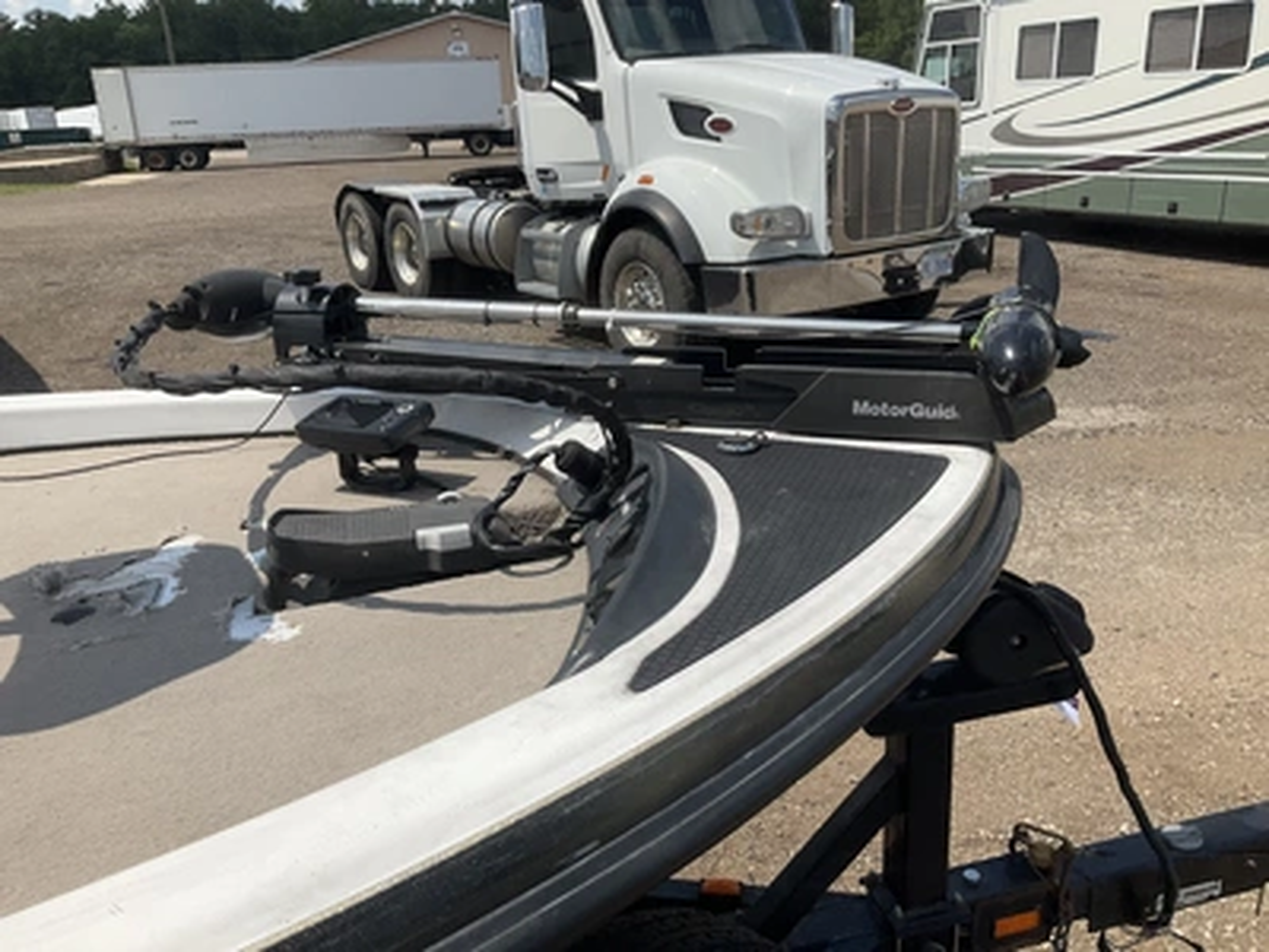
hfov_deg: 61.7
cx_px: 634
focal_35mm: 29
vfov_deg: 48.2
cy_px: 476
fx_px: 1063
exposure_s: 1/2801
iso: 25
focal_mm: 3
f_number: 1.8
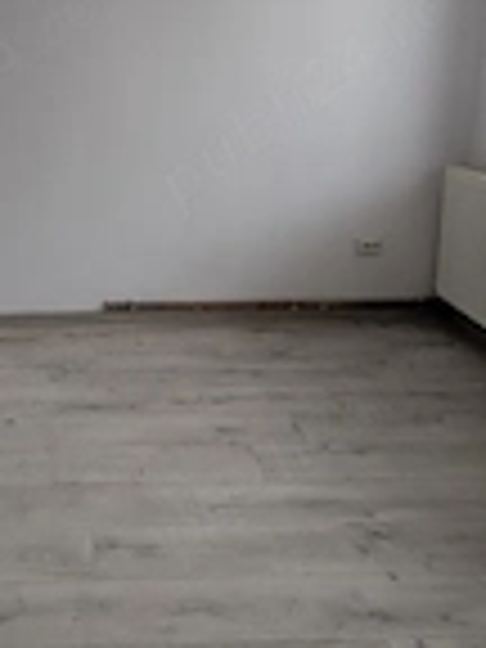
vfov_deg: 45.9
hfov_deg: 34.7
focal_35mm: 39
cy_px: 148
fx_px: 730
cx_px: 45
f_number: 2.2
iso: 26
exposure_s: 1/33.3
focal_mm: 1.83
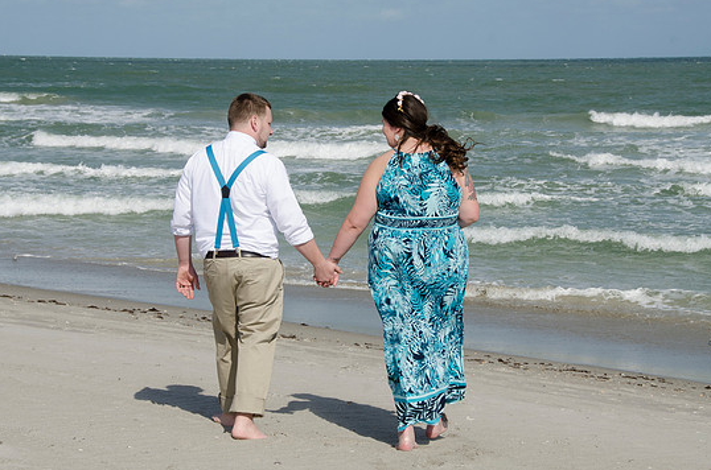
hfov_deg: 22.9
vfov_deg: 15.3
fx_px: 1754
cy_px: 226
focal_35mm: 89
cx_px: 340
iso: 100
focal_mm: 55
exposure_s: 1/250
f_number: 11
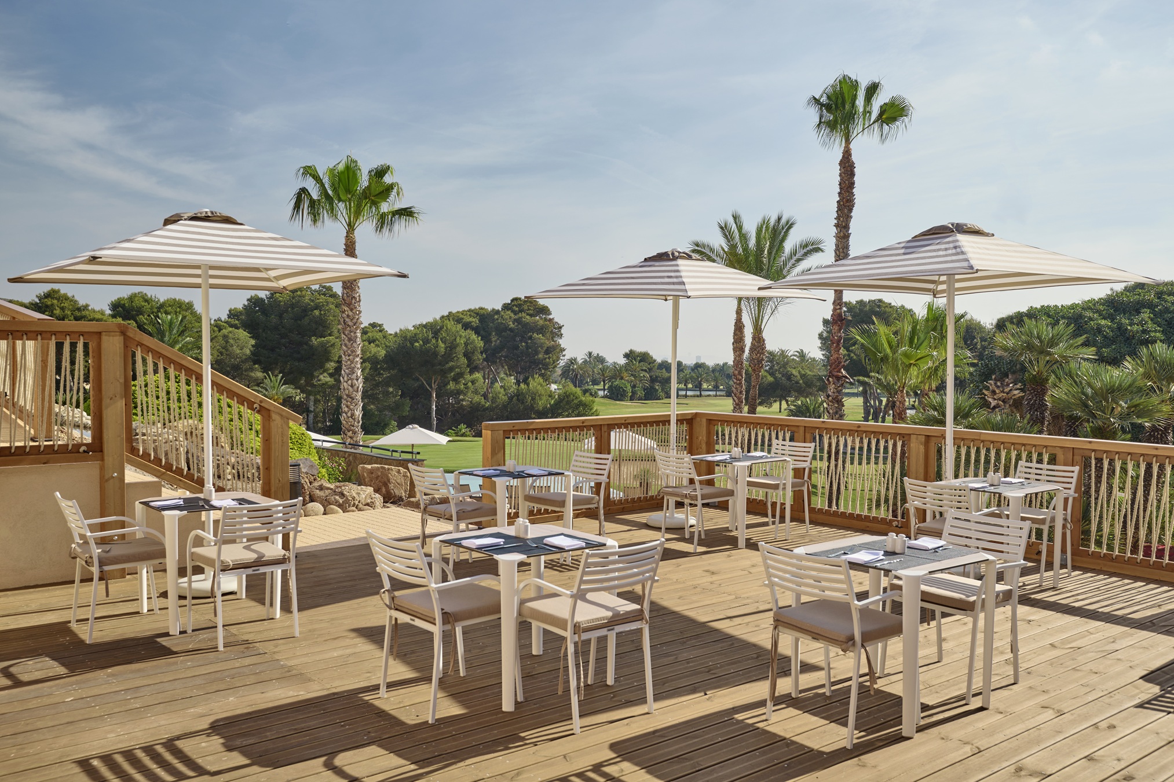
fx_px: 1011
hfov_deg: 60.3
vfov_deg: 42.3
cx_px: 587
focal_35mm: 31
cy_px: 391
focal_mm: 31
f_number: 8
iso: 100
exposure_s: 1/60
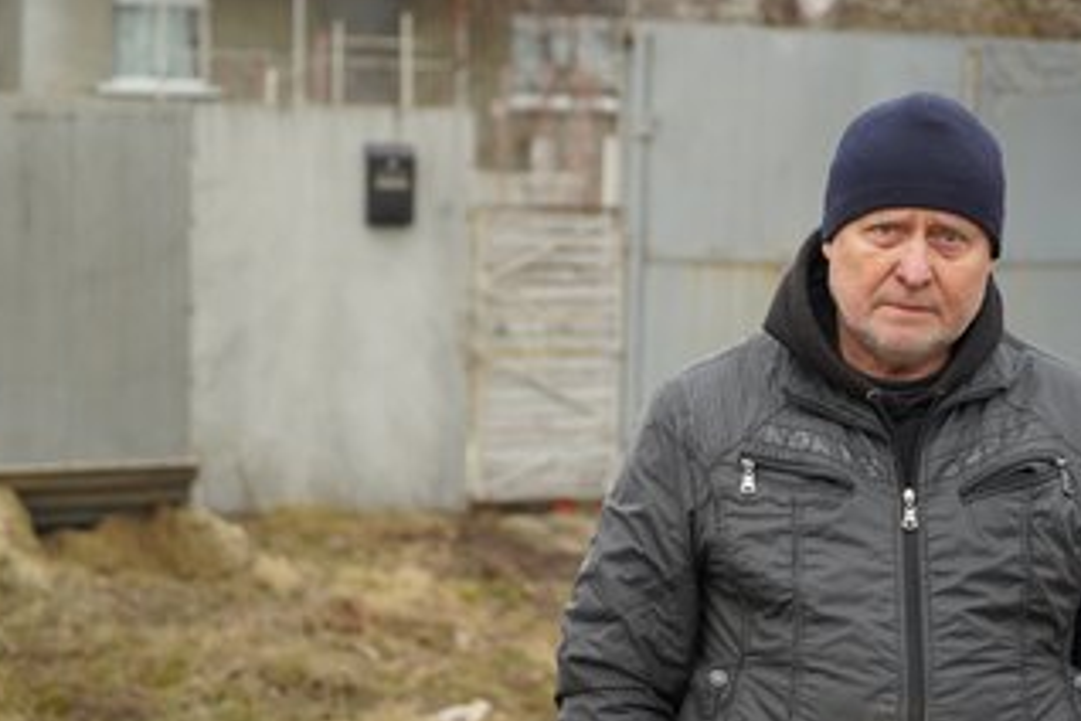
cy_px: 389
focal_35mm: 88
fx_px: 2642
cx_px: 629
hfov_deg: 23.1
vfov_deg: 15.5
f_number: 4
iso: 125
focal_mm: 70
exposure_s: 1/160
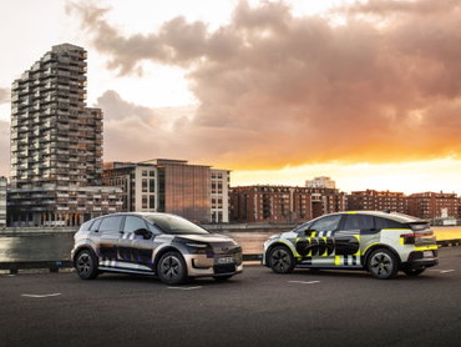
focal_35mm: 48
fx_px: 640
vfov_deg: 30.3
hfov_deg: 39.6
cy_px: 174
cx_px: 243
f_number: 4.5
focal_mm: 44
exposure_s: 1/80
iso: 500
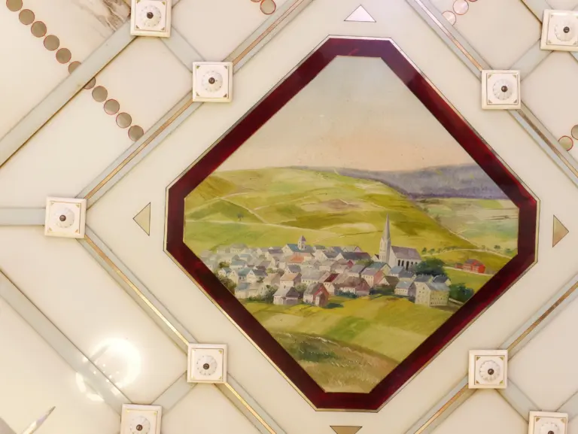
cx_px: 289
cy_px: 217
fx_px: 835
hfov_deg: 38.2
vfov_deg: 29.1
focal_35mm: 50
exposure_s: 1/60
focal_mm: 25
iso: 2500
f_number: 2.8
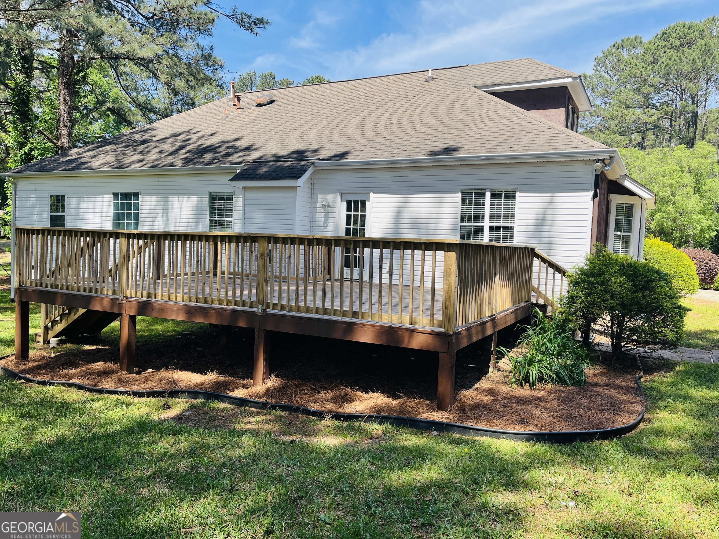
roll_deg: -2.1
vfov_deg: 53.1
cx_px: 360
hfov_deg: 67.3
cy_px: 270
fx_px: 540
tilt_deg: -3.5
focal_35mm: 26
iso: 50
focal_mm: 5.1
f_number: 1.6
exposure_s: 1/1117
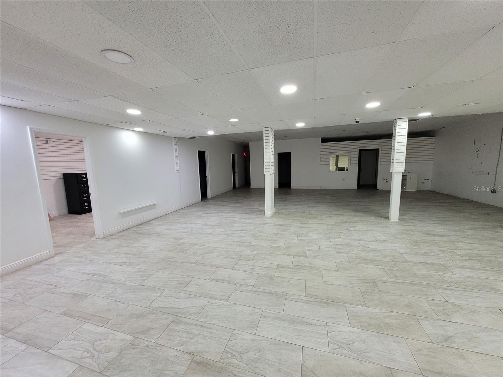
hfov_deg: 106.2
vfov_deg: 89.9
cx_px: 252
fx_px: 189
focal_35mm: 13
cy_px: 188
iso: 250
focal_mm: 1.74
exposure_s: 1/60
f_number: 2.2
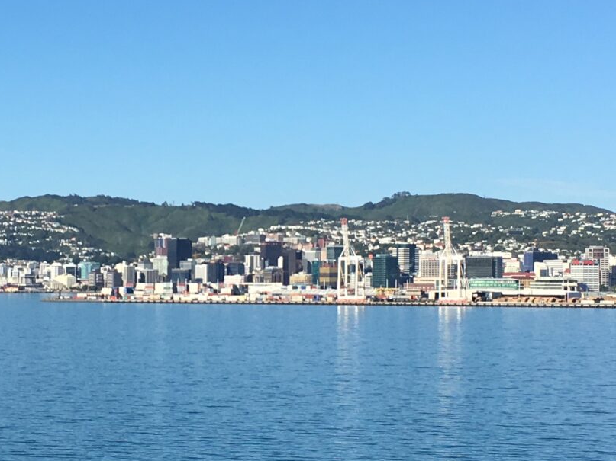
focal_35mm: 92
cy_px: 250
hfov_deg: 21.2
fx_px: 1637
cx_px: 164
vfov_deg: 16.1
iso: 25
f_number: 2.2
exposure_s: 1/1923
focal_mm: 4.15
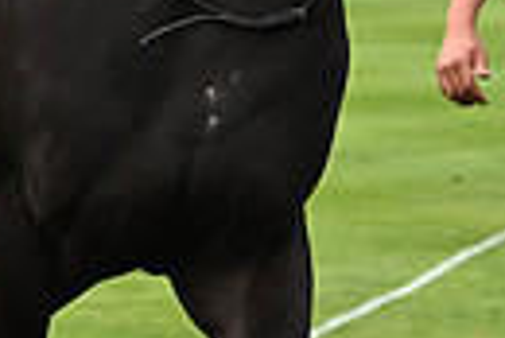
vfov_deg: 3.3
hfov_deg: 5.0
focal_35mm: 410
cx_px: 109
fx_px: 5758
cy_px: -390
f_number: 5.6
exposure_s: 1/400
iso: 640
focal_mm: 92
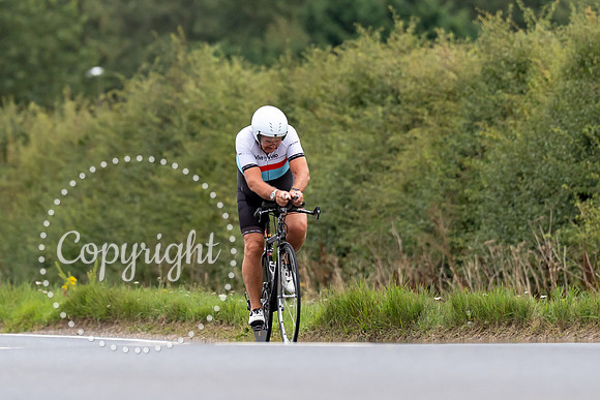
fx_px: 6779
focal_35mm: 407
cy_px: 125
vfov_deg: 3.4
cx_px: 269
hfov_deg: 5.1
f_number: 3.2
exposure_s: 1/800
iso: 1000
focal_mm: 200
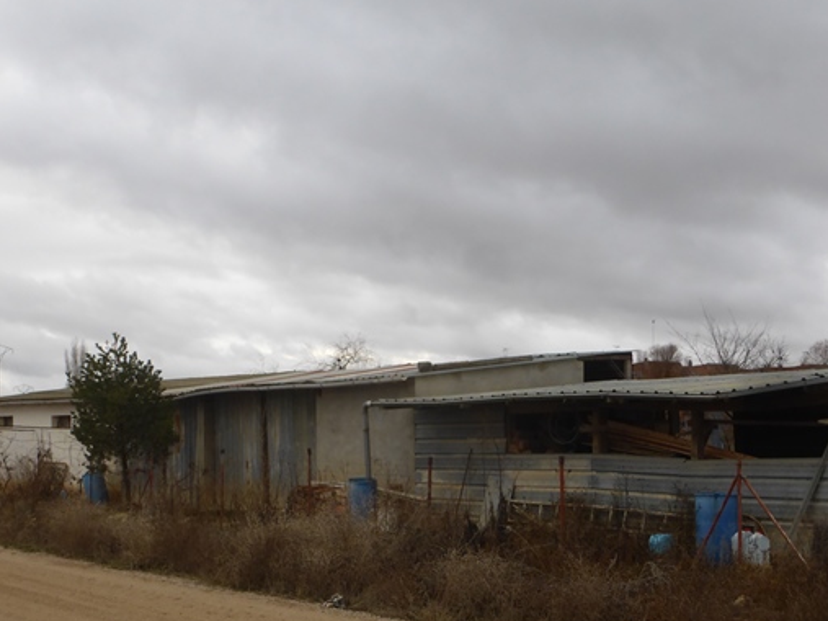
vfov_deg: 27.4
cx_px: 441
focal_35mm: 53
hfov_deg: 36.2
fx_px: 1267
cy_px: 407
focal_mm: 6.1
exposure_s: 1/500
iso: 100
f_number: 3.7
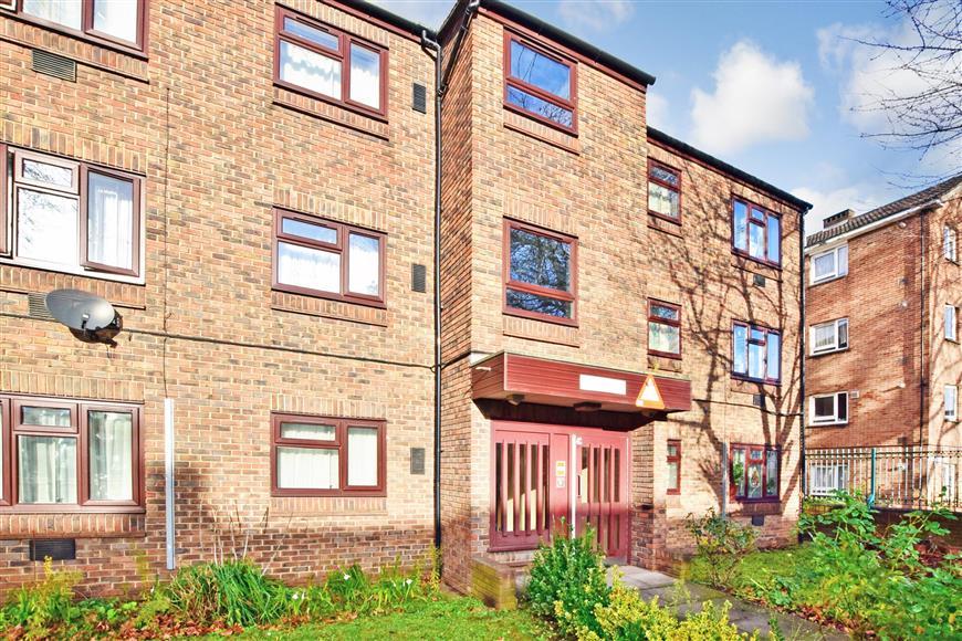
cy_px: 320
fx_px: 401
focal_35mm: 15
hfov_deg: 100.4
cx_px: 481
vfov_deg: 77.3
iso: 320
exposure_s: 1/100
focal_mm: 10
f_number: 22
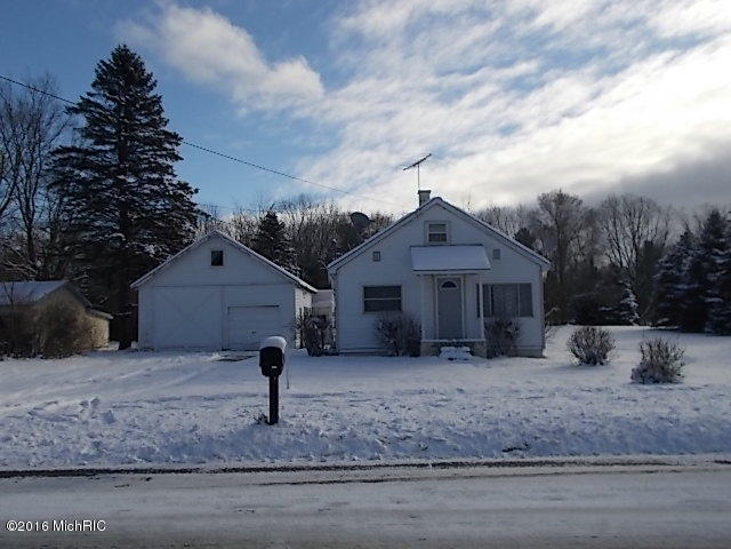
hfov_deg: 54.0
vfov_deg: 41.8
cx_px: 366
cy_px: 274
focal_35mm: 34
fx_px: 718
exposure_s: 1/250
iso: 80
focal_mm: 6
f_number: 9.2
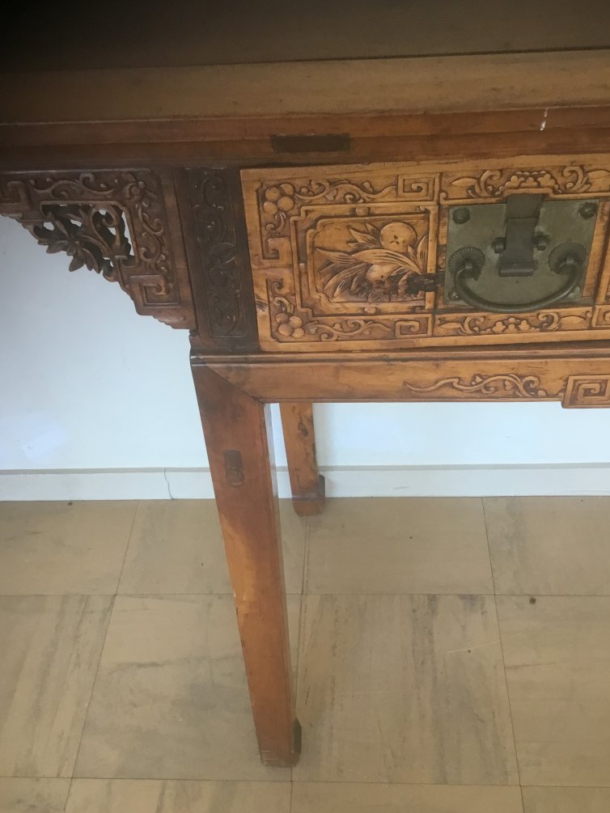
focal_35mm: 37
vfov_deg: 50.1
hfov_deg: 38.7
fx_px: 869
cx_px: 312
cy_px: 447
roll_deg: +3.3
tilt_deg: -44.7
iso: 80
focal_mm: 3.3
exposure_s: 1/33
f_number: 2.4
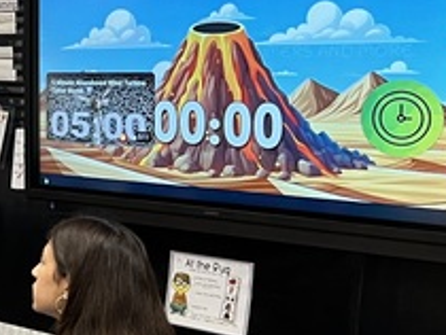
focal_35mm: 99
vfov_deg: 15.0
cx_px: -215
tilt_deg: -2.7
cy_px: 182
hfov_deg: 17.8
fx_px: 1277
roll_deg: -3.7
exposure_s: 1/60
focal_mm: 5.7
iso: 125
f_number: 1.5
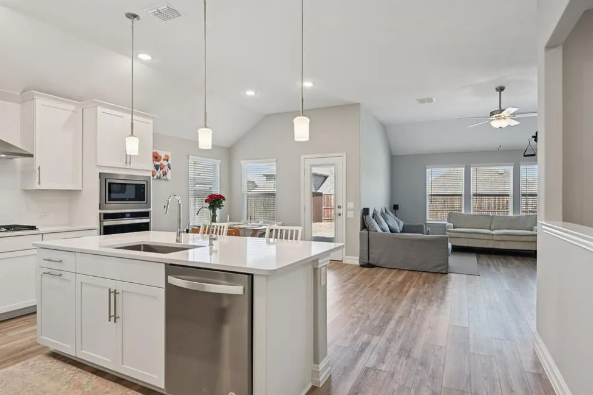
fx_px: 329
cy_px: 196
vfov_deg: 61.9
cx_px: 300
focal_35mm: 20
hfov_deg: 84.0
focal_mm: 19
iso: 400
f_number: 8
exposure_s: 1/50
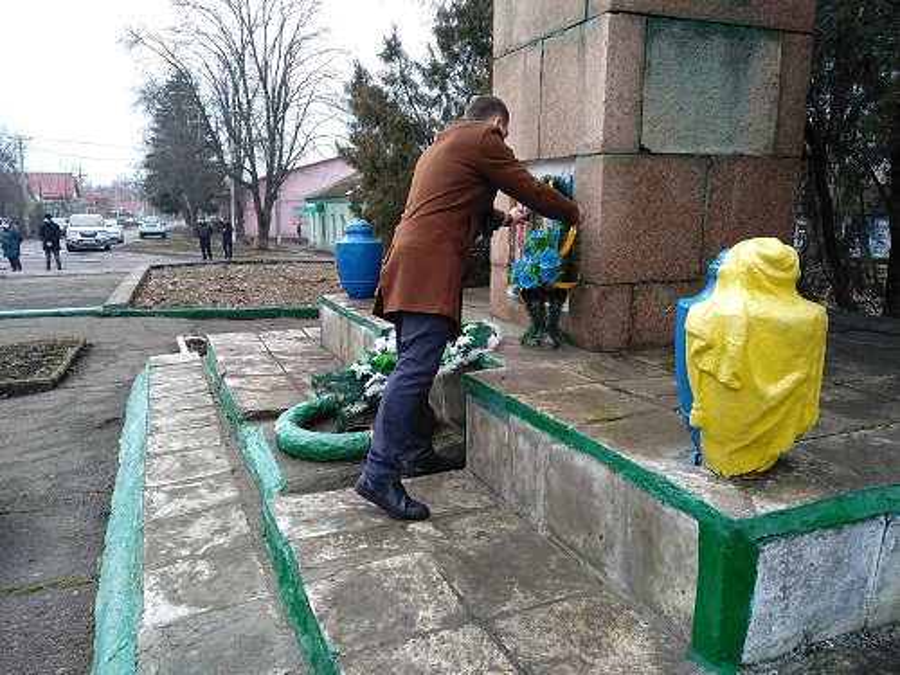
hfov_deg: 67.3
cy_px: 338
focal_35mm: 26
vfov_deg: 53.1
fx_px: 676
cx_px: 450
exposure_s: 1/243
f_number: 2.2
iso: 125
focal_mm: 3.82
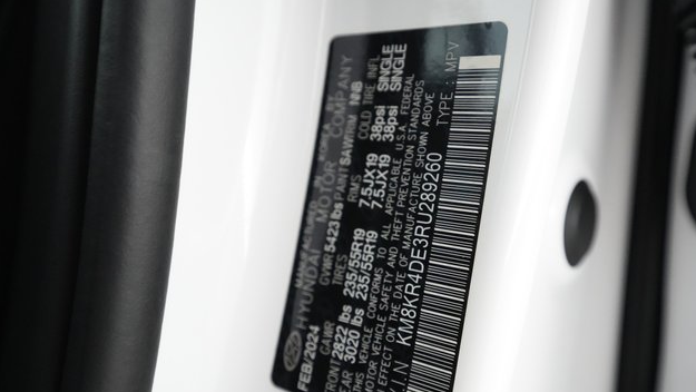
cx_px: 353
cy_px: 217
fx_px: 554
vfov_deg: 38.9
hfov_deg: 64.3
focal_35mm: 30
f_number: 4.5
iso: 10000
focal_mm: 28
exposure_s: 1/100
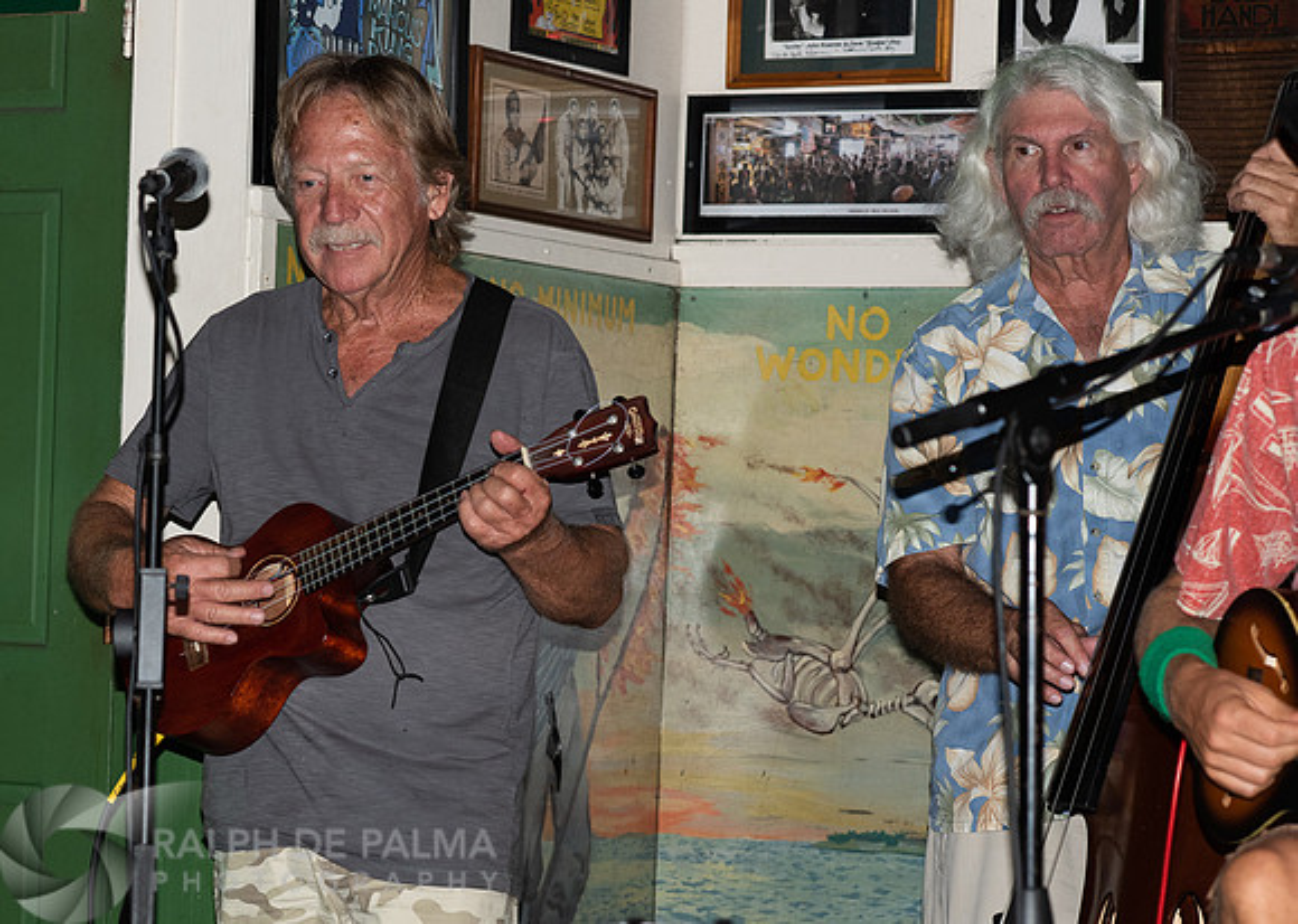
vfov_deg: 13.1
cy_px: 452
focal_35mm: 109
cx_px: 449
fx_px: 4012
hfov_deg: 18.3
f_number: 5.6
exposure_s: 1/160
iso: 800
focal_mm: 85
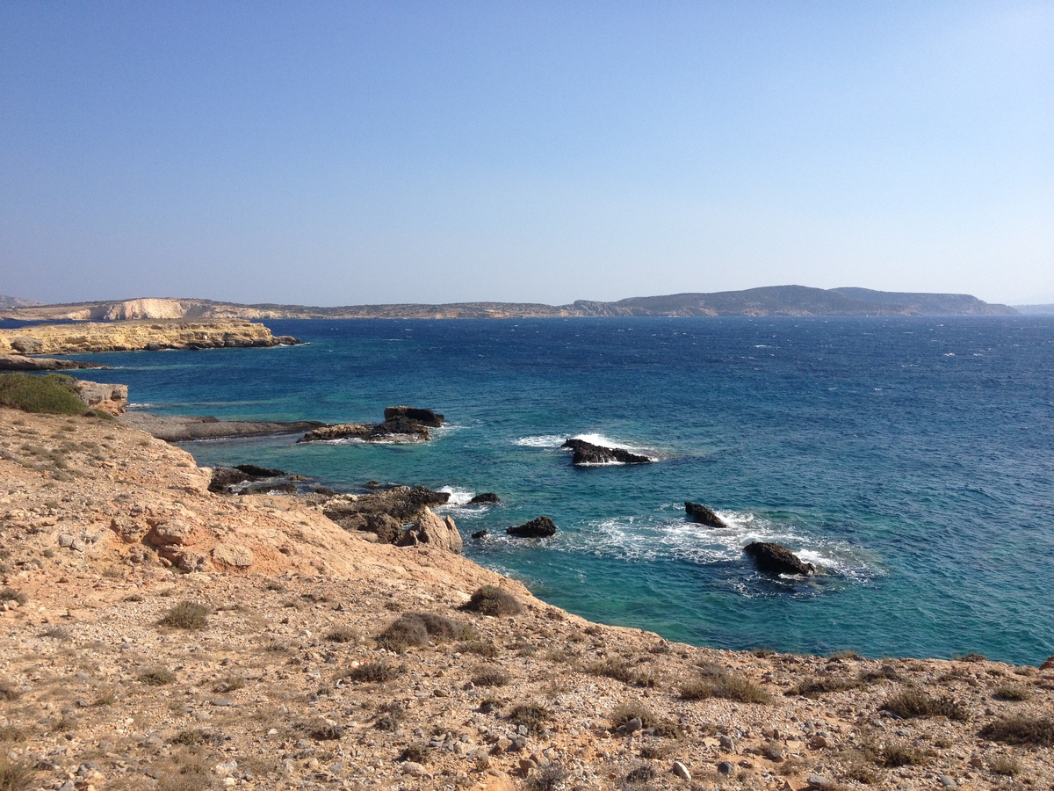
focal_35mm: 35
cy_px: 396
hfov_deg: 52.6
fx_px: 1066
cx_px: 527
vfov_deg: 40.7
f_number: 2.4
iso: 50
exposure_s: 1/2123
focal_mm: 4.28
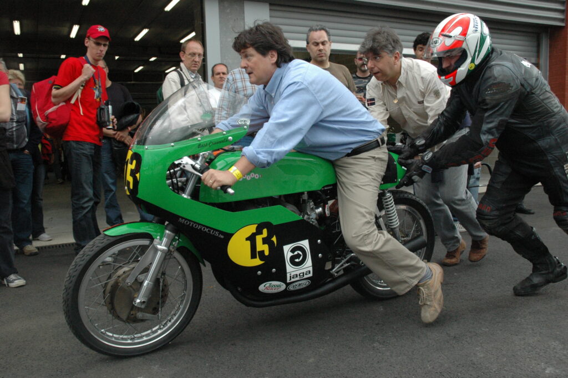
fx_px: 520
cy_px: 189
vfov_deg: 39.9
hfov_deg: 57.3
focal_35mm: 33
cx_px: 284
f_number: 8
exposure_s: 1/250
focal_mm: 22
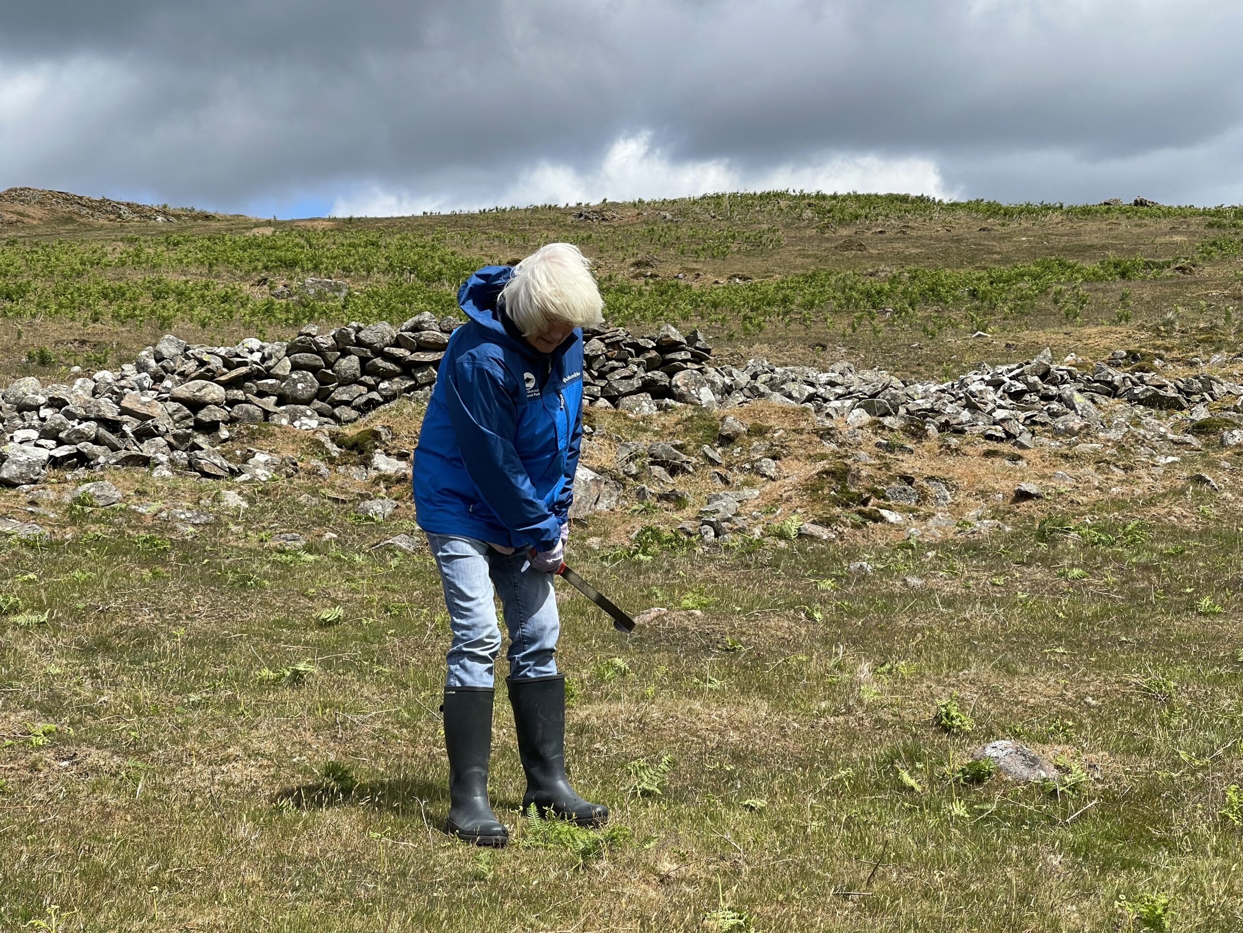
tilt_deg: +1.0
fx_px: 2298
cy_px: 466
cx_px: 622
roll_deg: +4.3
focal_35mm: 64
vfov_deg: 22.9
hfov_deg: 30.3
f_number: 2.2
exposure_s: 1/1292
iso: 20
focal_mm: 7.5
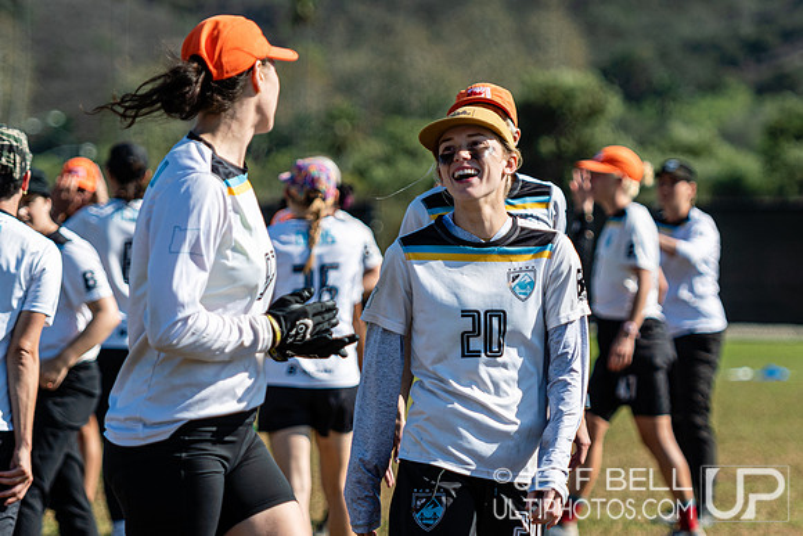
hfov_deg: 7.8
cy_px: 358
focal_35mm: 265
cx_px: 540
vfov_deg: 5.2
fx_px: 5905
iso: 100
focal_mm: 125
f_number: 2.8
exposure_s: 1/3200
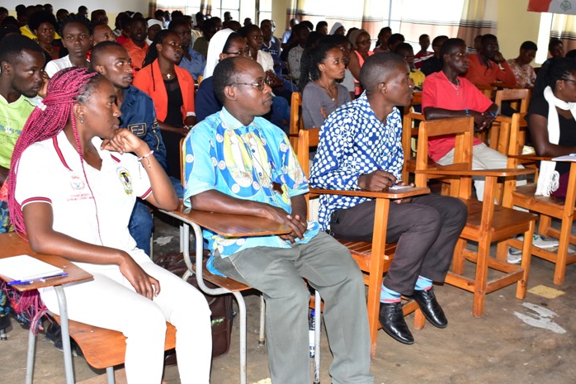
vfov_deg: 31.1
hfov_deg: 45.4
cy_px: 216
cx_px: 316
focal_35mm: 43
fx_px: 688
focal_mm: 20
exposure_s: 1/160
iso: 800
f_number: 4.5
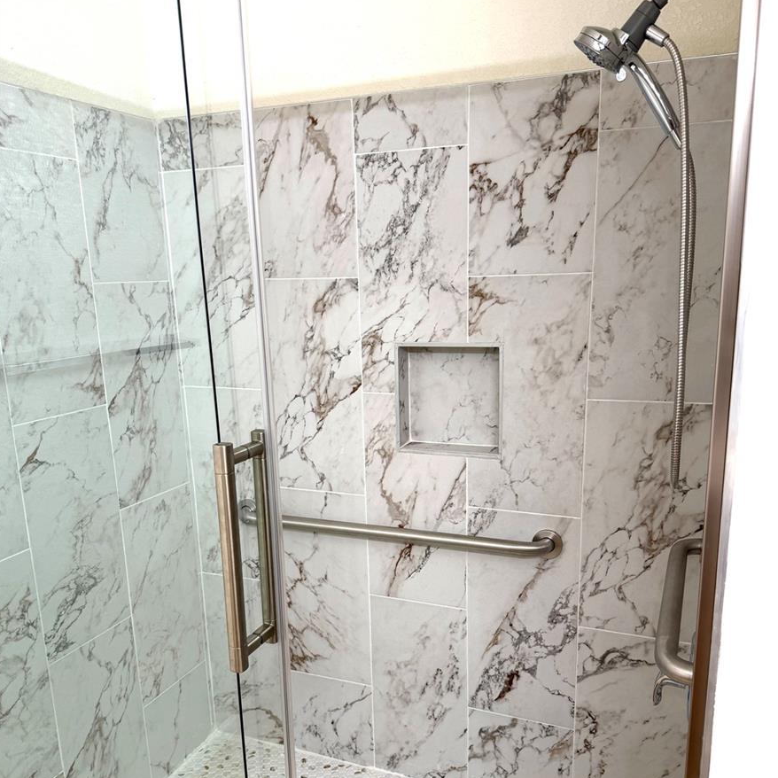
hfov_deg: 55.6
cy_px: 455
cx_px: 393
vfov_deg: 55.3
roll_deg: +2.4
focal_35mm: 29
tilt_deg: -13.2
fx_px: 737
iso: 125
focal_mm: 6.76
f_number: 1.78
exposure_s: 1/60
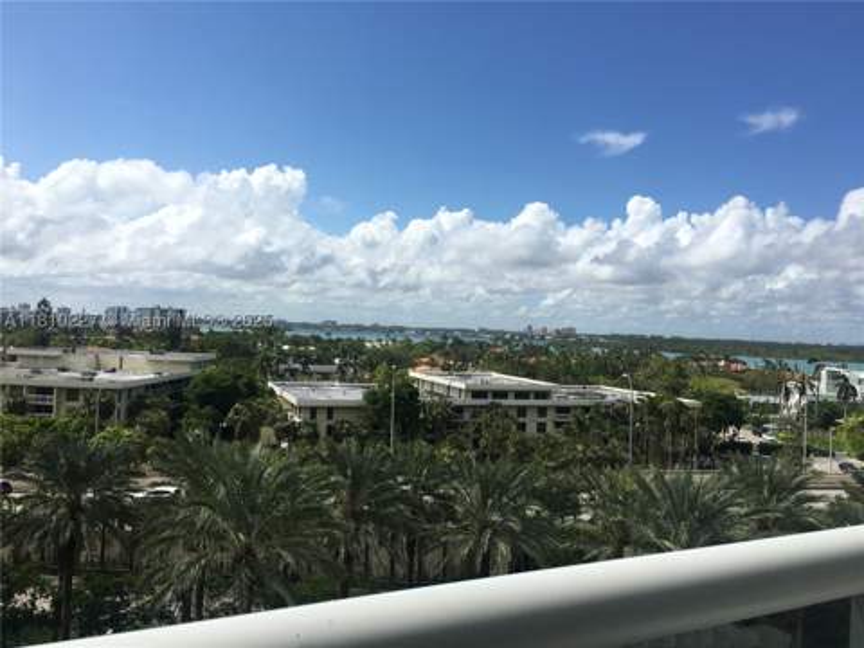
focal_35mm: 29
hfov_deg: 61.7
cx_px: 432
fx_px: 724
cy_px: 324
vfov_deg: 48.2
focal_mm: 4.15
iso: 25
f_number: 2.2
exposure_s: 1/2849
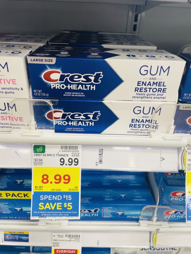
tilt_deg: -31.9
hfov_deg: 53.1
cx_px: 96
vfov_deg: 67.3
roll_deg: -2.8
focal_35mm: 26
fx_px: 191
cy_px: 127
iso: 100
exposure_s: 1/120
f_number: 1.6
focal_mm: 4.2
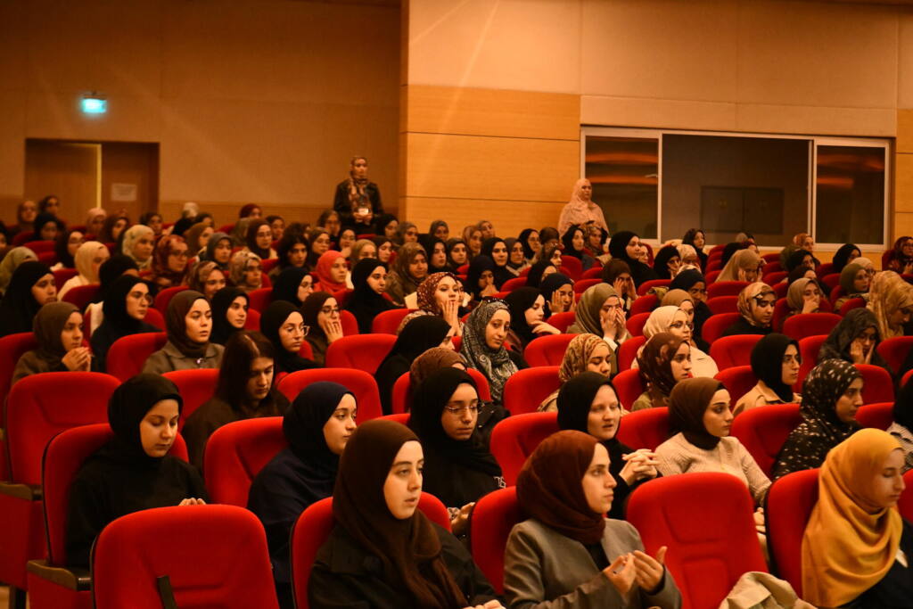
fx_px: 1775
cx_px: 456
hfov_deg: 28.8
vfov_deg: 19.5
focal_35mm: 70
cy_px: 304
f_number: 4
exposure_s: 1/250
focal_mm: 70
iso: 10000
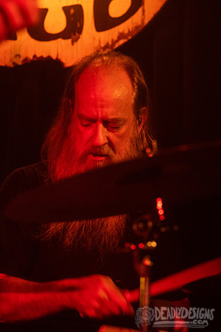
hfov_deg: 6.3
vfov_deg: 9.5
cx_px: 130
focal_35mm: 217
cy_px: 166
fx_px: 2001
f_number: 3.2
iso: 3200
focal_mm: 145
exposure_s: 1/60
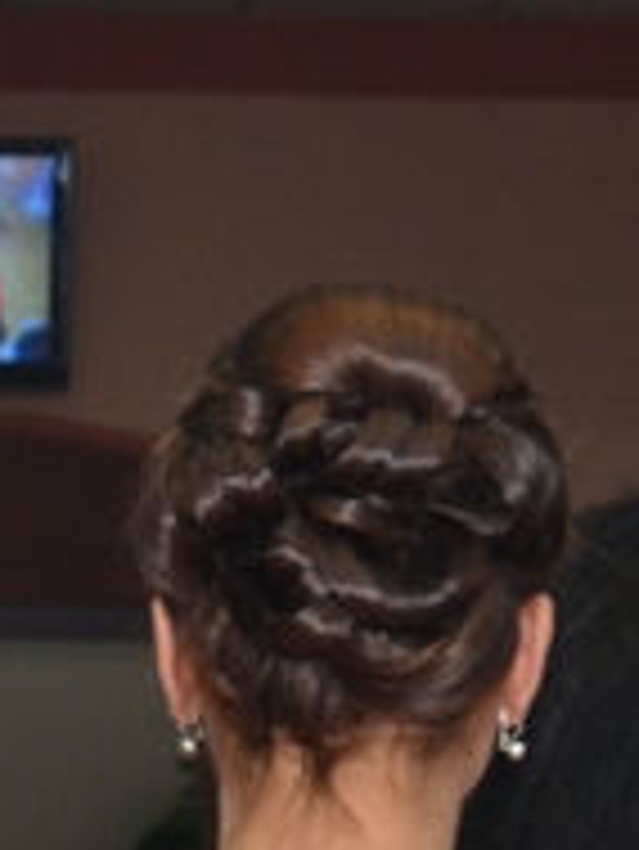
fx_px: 7646
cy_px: 1093
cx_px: -830
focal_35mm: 311
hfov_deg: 4.7
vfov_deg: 6.3
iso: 1000
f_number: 5
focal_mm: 52
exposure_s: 1/100
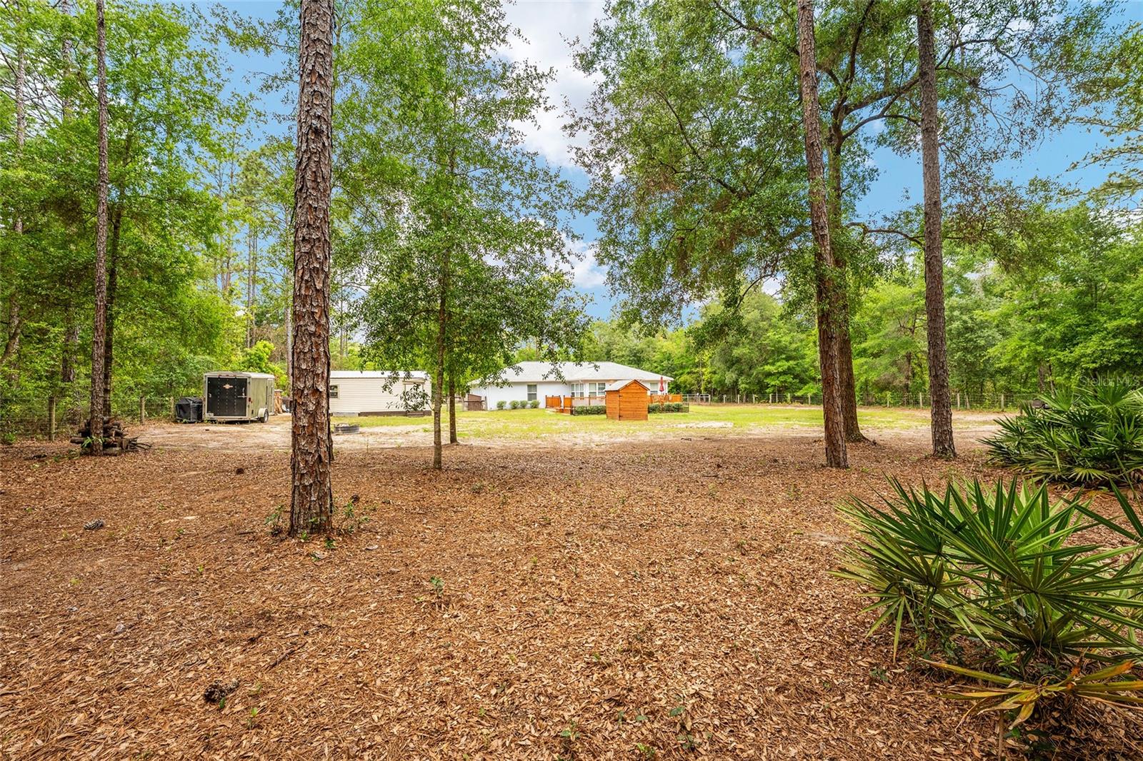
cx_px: 572
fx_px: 444
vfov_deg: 81.2
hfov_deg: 104.3
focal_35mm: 14
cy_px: 380
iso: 500
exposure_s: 1/200
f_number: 7.1
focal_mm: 14
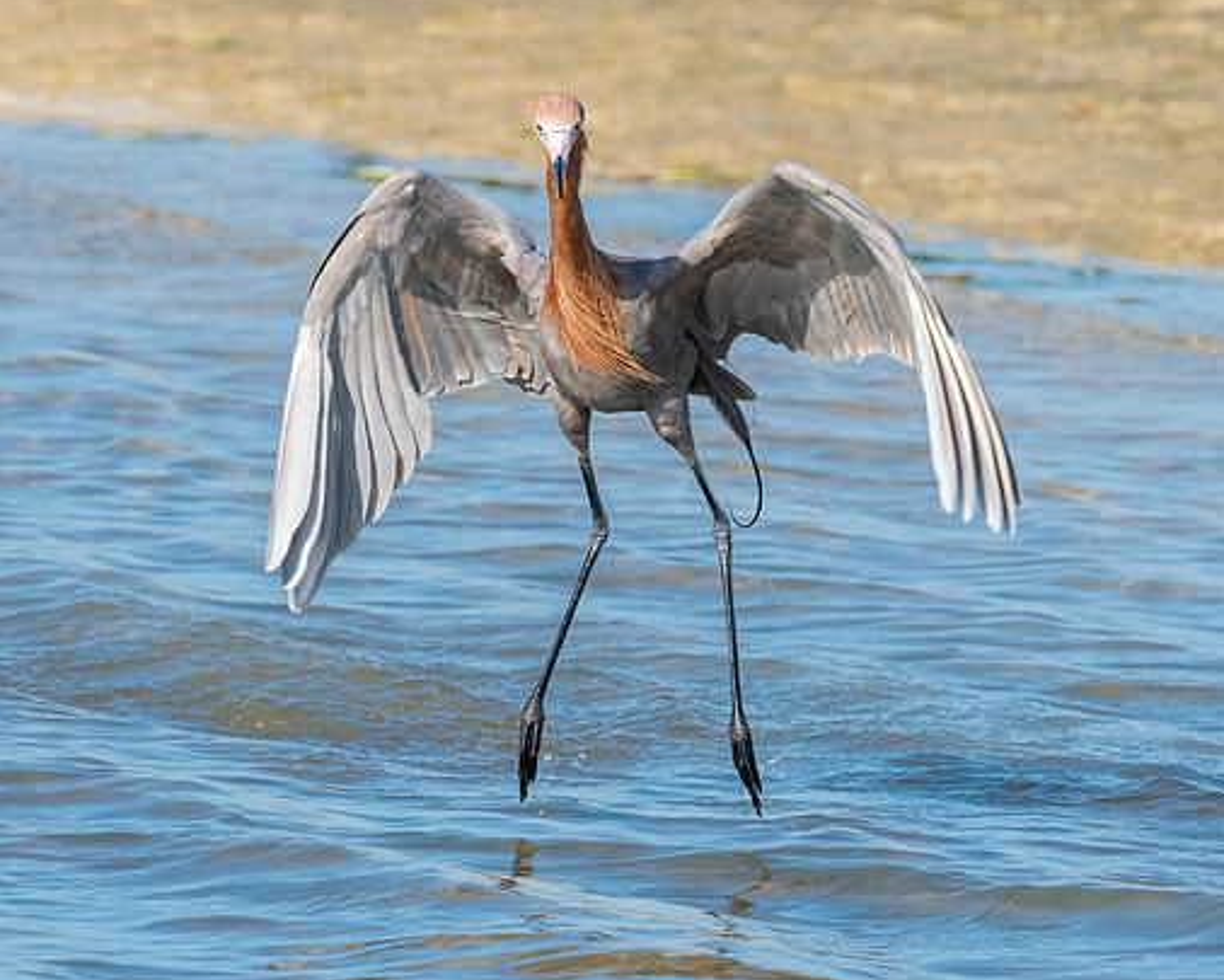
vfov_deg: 1.5
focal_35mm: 1057
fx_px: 38298
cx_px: 751
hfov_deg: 1.8
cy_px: 714
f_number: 8
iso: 500
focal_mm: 420
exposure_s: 1/1600
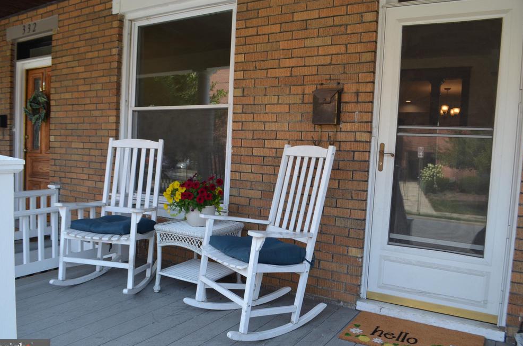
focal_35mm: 28
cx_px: 263
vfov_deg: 46.2
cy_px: 179
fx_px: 406
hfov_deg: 65.6
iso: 220
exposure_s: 1/125
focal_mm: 18
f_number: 5.6
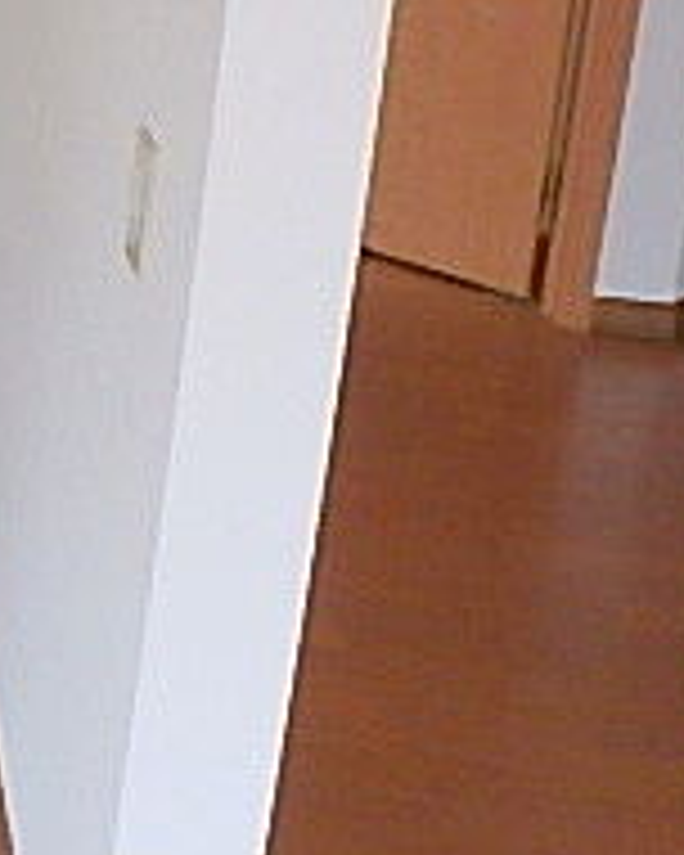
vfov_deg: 25.0
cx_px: -693
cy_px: -148
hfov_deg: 16.6
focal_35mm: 69
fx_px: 1746
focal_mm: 3.7
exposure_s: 1/30
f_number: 3.5
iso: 250
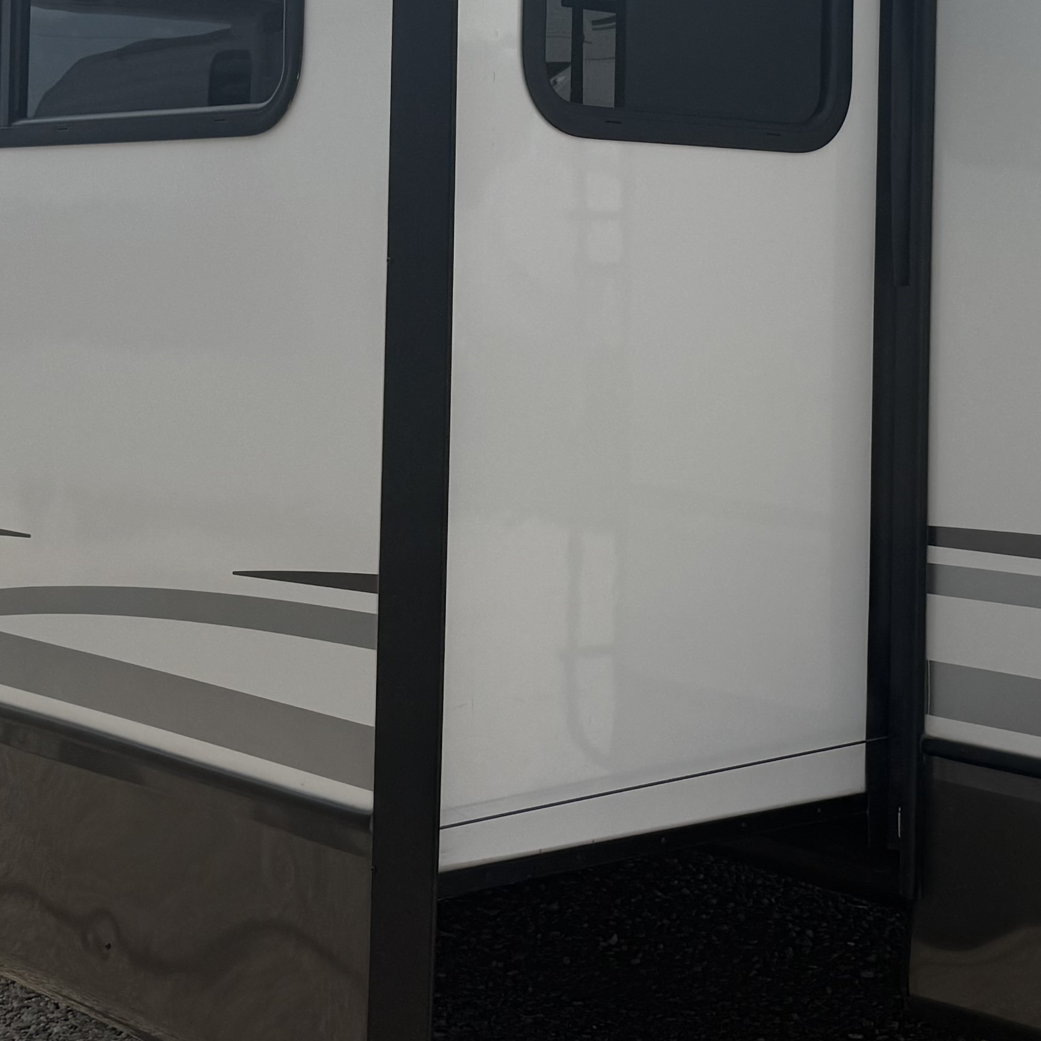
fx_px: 2382
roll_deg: -0.4
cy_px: 199
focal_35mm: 70
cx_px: 568
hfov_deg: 24.6
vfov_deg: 24.2
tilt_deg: +0.8
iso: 80
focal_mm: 6.76
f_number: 1.78
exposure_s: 1/9091
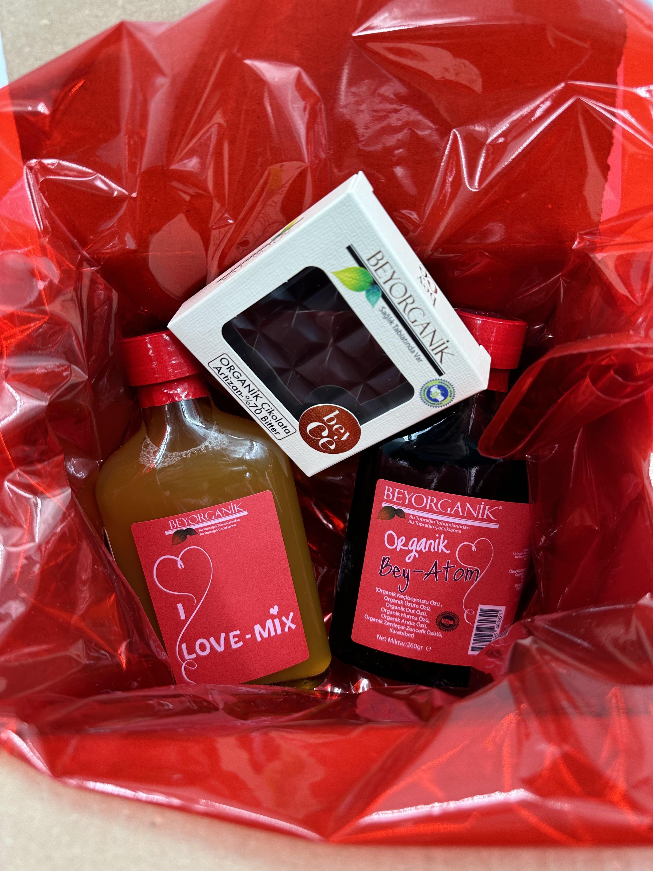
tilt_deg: -63.5
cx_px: 326
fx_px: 604
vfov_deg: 71.6
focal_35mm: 24
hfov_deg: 56.8
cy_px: 436
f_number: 1.78
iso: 64
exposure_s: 1/153
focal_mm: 6.86
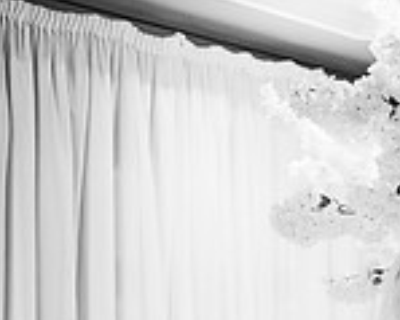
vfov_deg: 11.9
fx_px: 1514
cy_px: 319
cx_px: 693
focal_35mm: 128
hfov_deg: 13.6
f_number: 1.4
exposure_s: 1/250
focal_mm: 35
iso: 2000
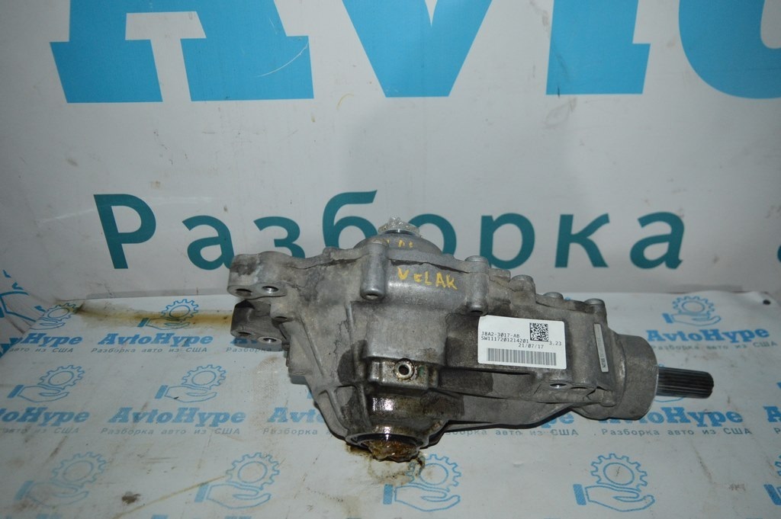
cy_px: 260
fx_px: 650
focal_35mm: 30
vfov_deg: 43.5
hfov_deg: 62.0
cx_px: 390
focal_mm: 20
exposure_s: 1/60
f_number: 3.5
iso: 1600
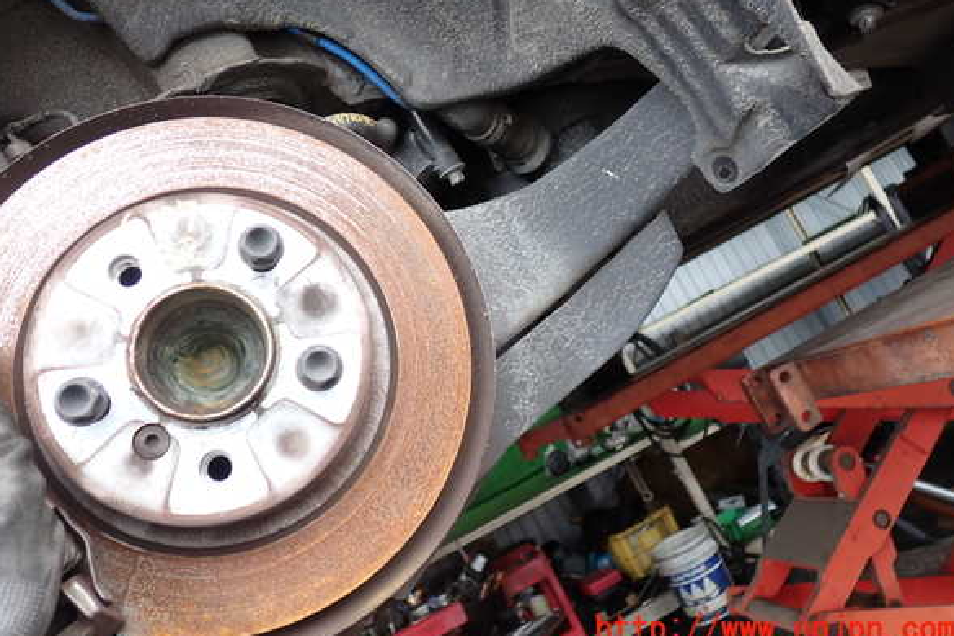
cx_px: 475
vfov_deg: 41.1
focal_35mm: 32
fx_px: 848
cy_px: 284
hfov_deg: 58.7
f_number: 2.3
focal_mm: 5.4
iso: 100
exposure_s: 1/60
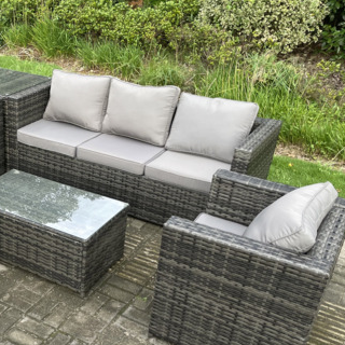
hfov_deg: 34.7
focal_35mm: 46
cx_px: 33
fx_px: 519
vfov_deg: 36.3
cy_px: 235
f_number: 1.6
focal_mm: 4.2
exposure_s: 1/282
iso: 32
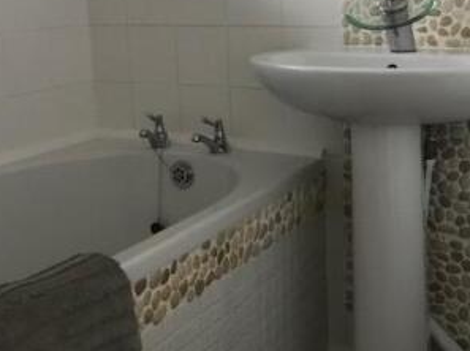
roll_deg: +1.8
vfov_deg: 26.4
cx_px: 273
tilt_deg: -9.2
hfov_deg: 34.9
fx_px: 746
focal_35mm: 55
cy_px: 119
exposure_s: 1/13
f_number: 1.8
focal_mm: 3.99
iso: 100
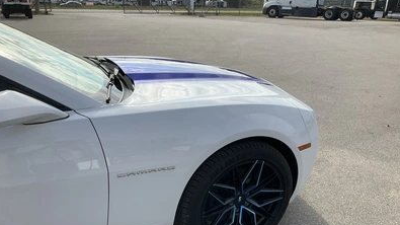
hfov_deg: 61.0
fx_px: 339
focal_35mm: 32
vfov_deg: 36.3
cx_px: 199
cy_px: 147
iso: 25
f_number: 1.8
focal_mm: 3
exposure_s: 1/1451
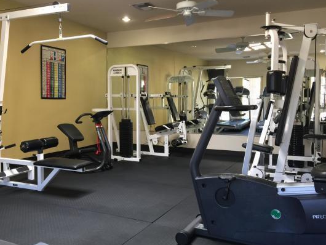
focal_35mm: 35
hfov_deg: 52.5
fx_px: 330
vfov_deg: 40.7
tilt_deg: -3.7
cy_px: 120
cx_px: 148
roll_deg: -1.3
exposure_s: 1/15
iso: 40
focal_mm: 4.15
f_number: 2.2
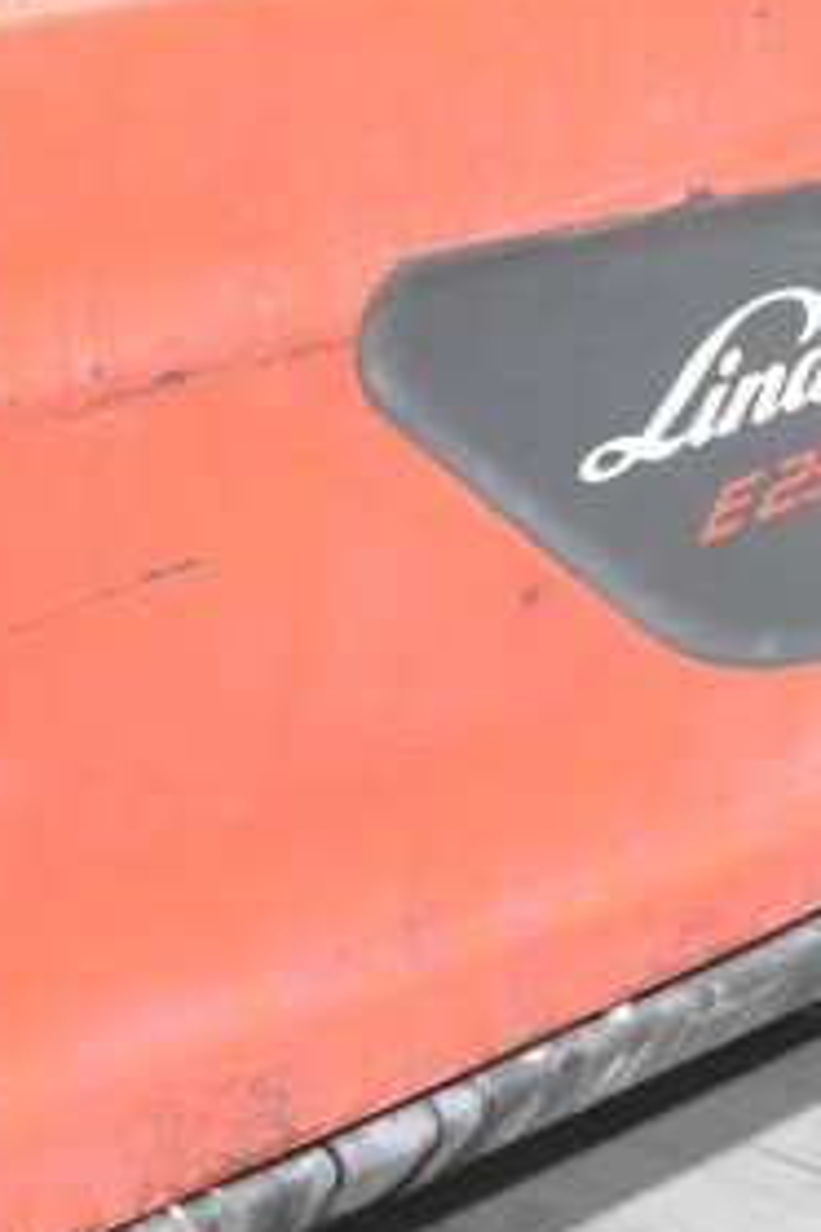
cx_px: -1015
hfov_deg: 8.3
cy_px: 477
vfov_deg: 13.2
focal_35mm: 155
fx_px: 5302
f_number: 4.5
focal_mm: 24
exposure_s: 1/25
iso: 1600
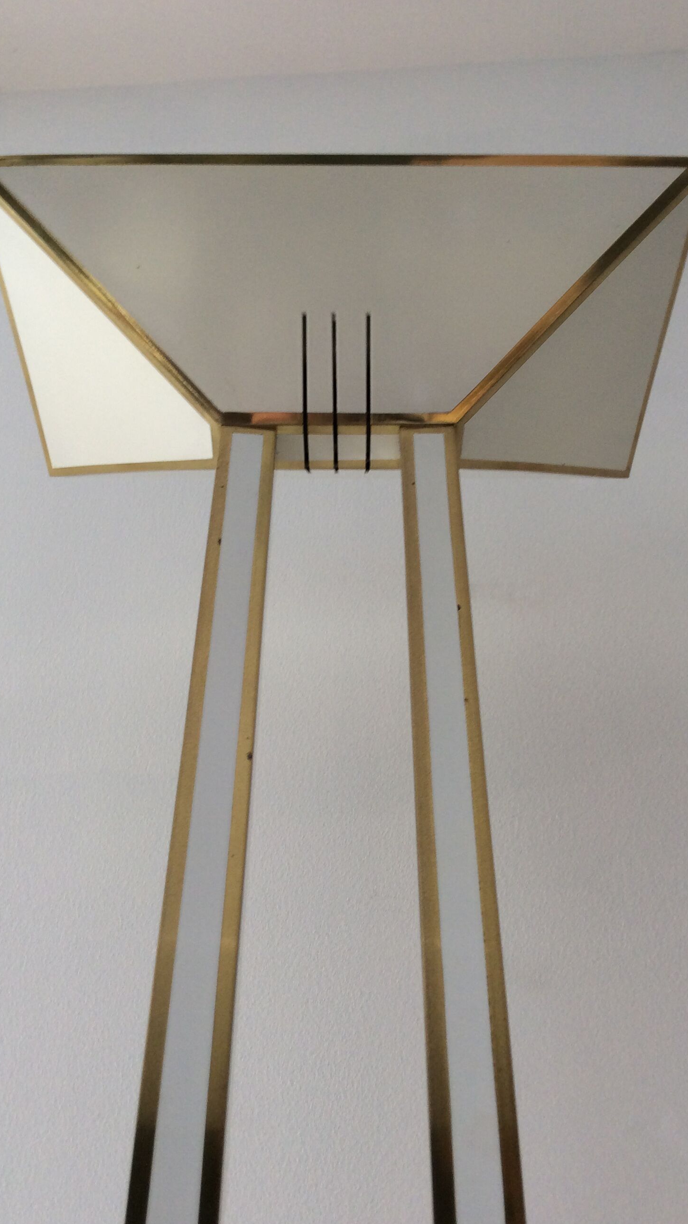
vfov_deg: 56.6
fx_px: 1135
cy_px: 613
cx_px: 364
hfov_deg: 33.7
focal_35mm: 35
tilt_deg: +38.9
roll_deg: -0.4
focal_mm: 3.3
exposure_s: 1/25
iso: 50
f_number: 2.4
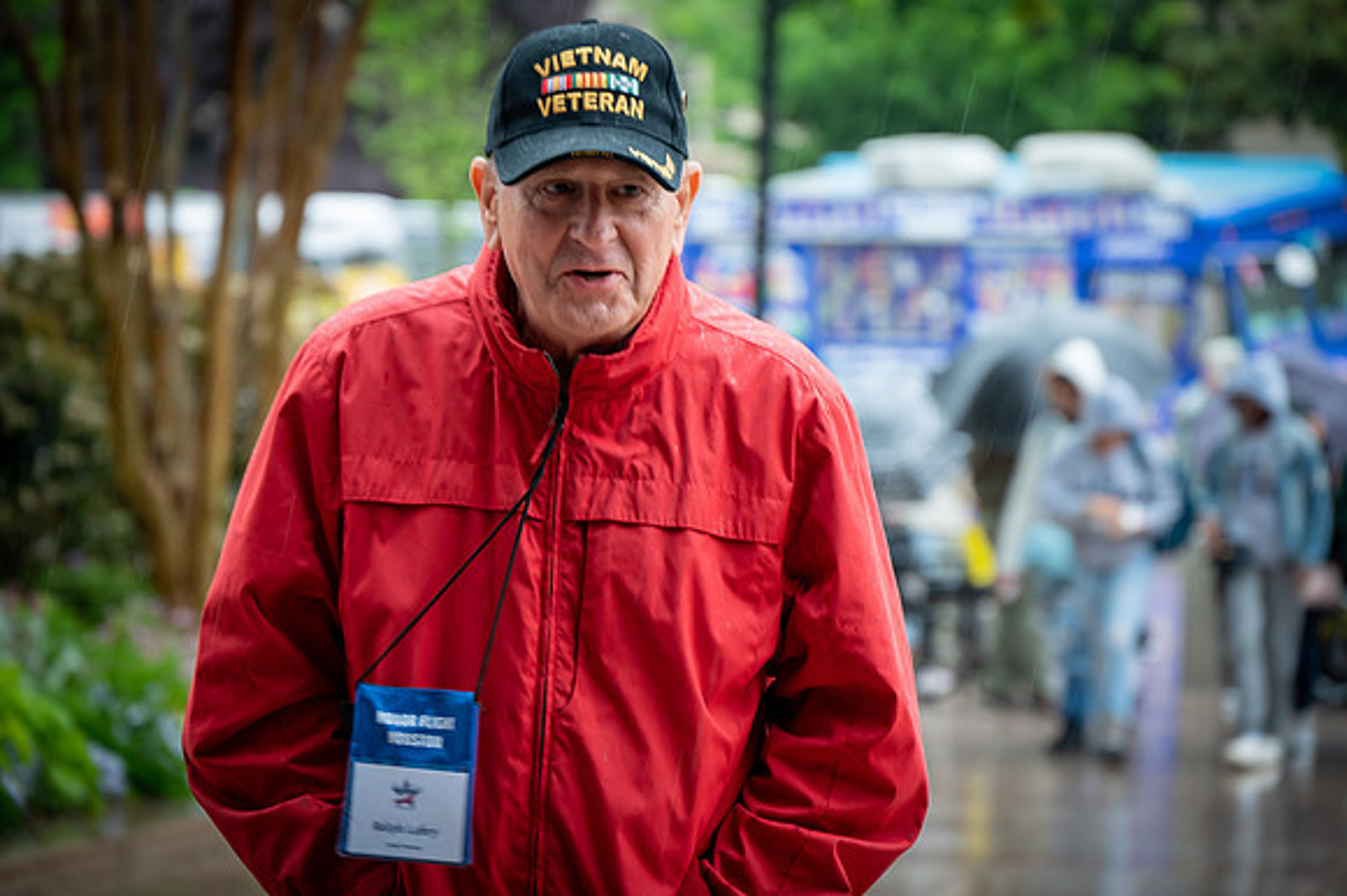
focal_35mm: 175
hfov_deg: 11.8
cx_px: 674
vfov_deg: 7.8
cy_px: 448
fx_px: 6544
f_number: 6.3
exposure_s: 1/80
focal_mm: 175
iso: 400
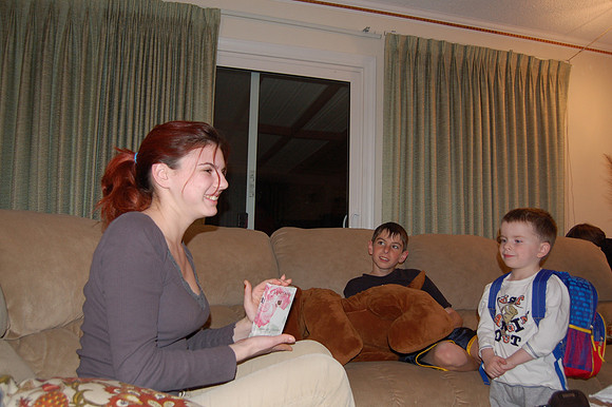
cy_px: 204
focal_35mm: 30
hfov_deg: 62.0
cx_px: 306
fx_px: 510
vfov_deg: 43.6
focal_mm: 20
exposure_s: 1/60
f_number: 3.8
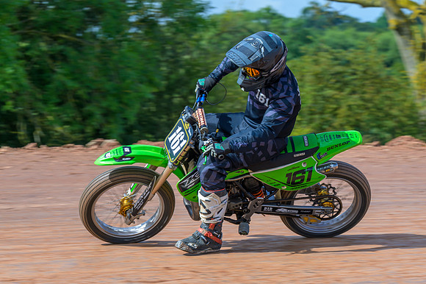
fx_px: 2211
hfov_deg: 11.0
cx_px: 213
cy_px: 142
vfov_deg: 7.3
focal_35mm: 187
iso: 125
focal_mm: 125
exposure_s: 1/250
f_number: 8
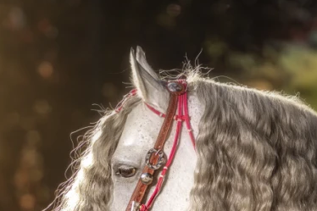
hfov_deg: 2.7
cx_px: 168
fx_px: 6671
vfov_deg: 1.8
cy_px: 434
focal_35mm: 758
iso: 100
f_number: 2.8
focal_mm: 175
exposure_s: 1/1000
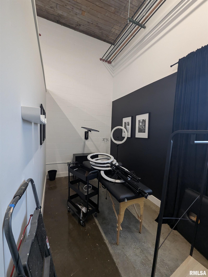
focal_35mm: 13
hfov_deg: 90.0
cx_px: 104
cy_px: 138
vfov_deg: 106.1
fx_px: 104
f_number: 2.2
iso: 180
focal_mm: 1.95
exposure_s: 1/49.1
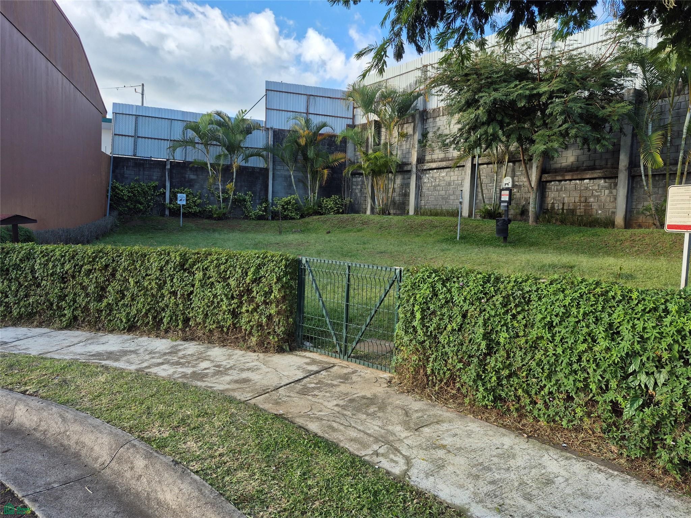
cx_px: 346
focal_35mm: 23
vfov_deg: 58.9
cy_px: 259
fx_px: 459
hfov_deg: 73.9
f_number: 1.8
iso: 25
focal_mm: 5.4
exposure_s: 1/353
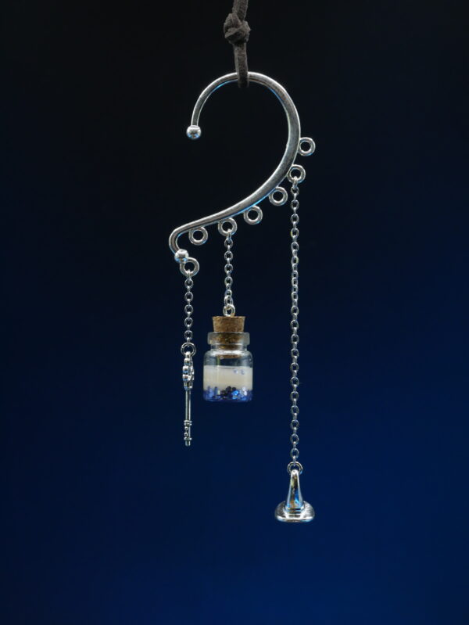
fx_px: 1083
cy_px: 312
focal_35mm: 60
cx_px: 234
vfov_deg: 32.2
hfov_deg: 24.4
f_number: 6.3
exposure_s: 1/60
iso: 800
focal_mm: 30
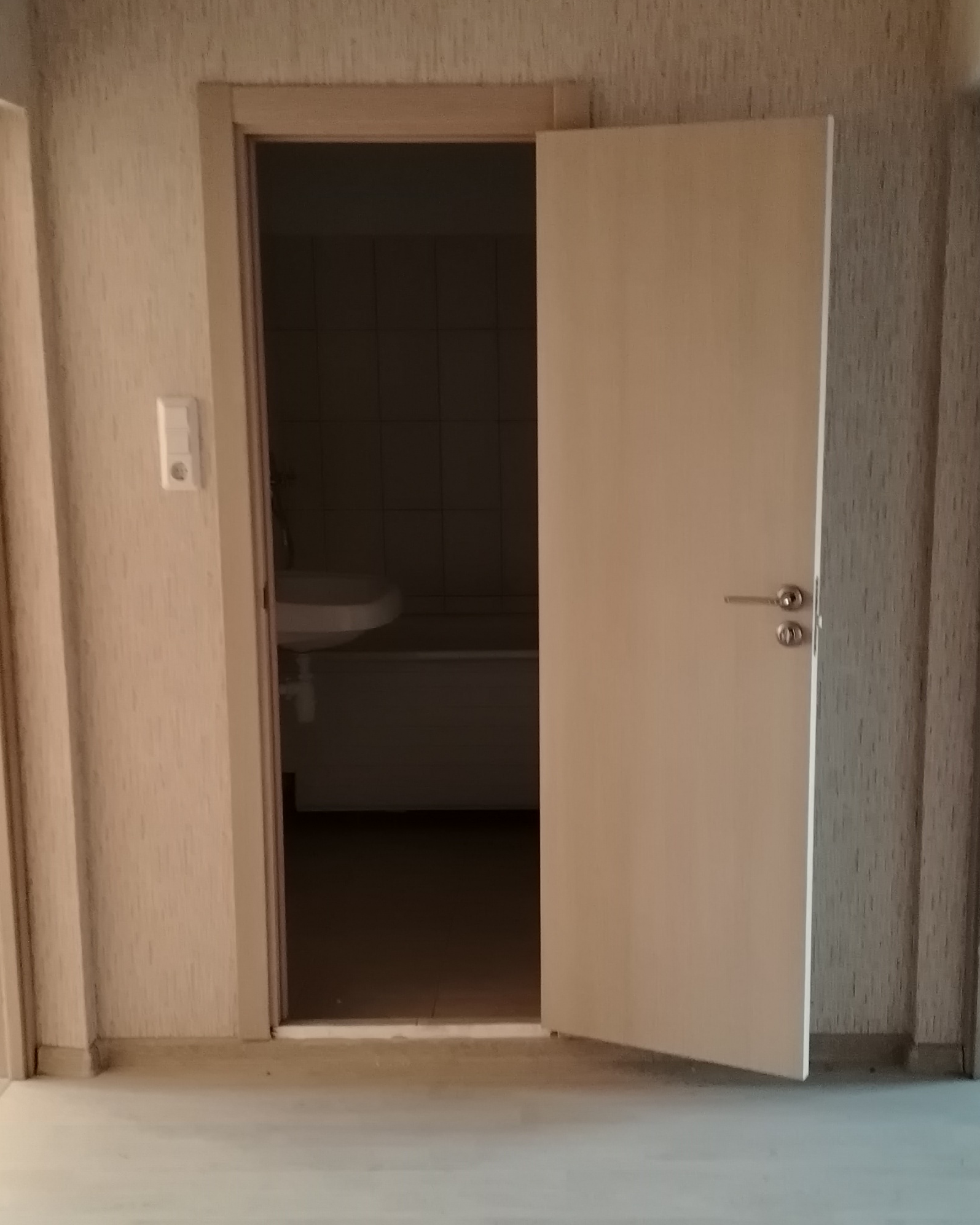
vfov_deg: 39.5
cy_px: 657
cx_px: 563
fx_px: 1704
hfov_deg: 32.0
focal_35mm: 47
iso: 2703
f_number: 1.75
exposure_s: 1/33.3
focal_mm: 5.25
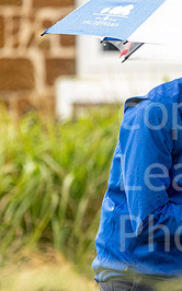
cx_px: 262
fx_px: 7929
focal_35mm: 998
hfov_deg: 1.3
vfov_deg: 2.1
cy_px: 183
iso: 400
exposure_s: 1/500
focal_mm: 300
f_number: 4
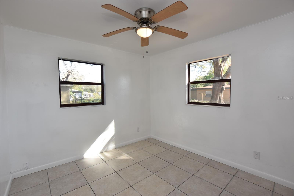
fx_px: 122
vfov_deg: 77.3
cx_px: 147
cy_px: 98
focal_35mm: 15
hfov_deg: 100.4
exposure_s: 1/100
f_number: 5
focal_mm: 10
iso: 200
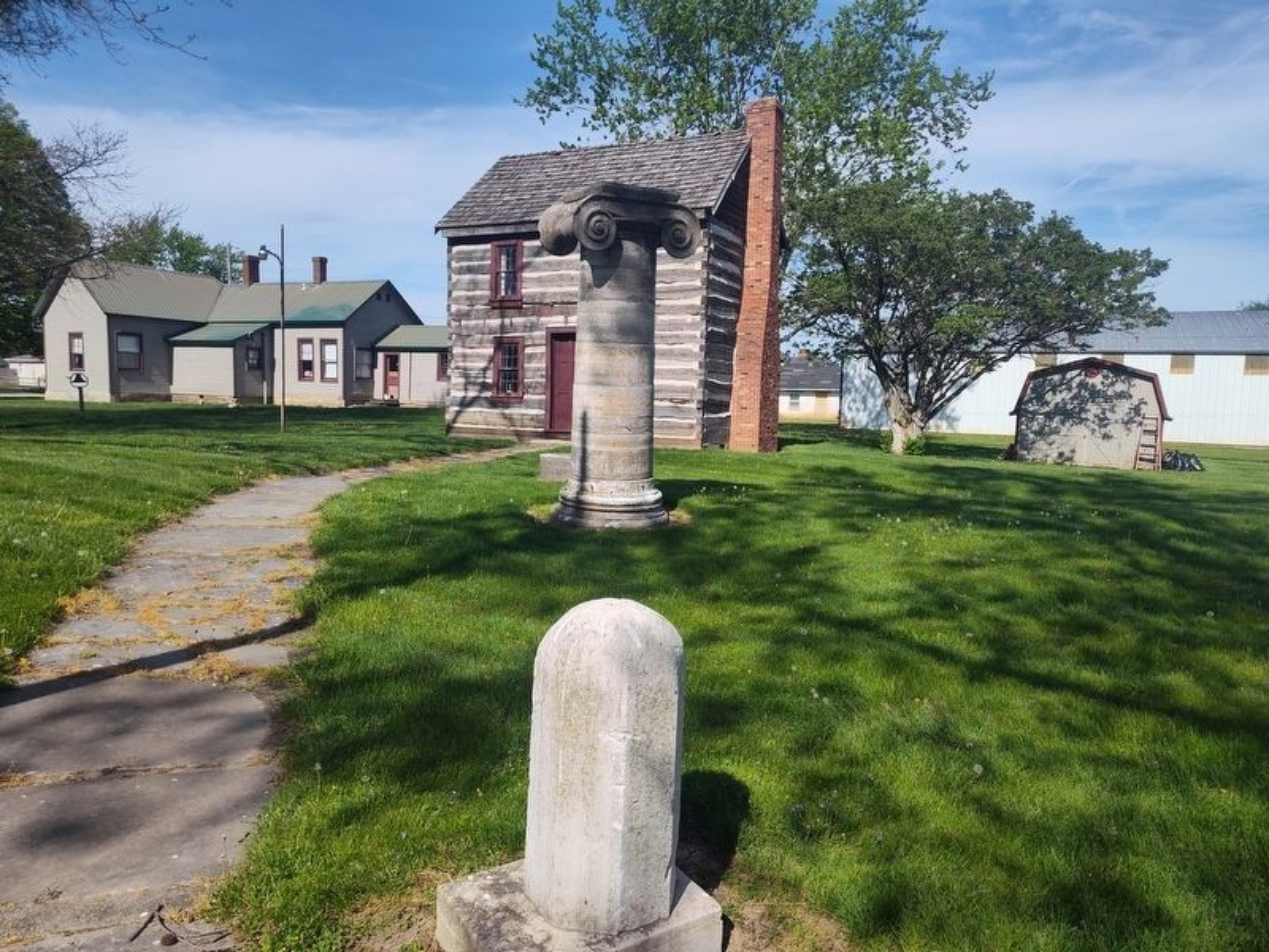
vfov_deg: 58.9
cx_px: 634
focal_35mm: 23
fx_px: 843
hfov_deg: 73.9
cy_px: 476
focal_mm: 5.56
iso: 100
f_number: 1.8
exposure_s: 1/1967
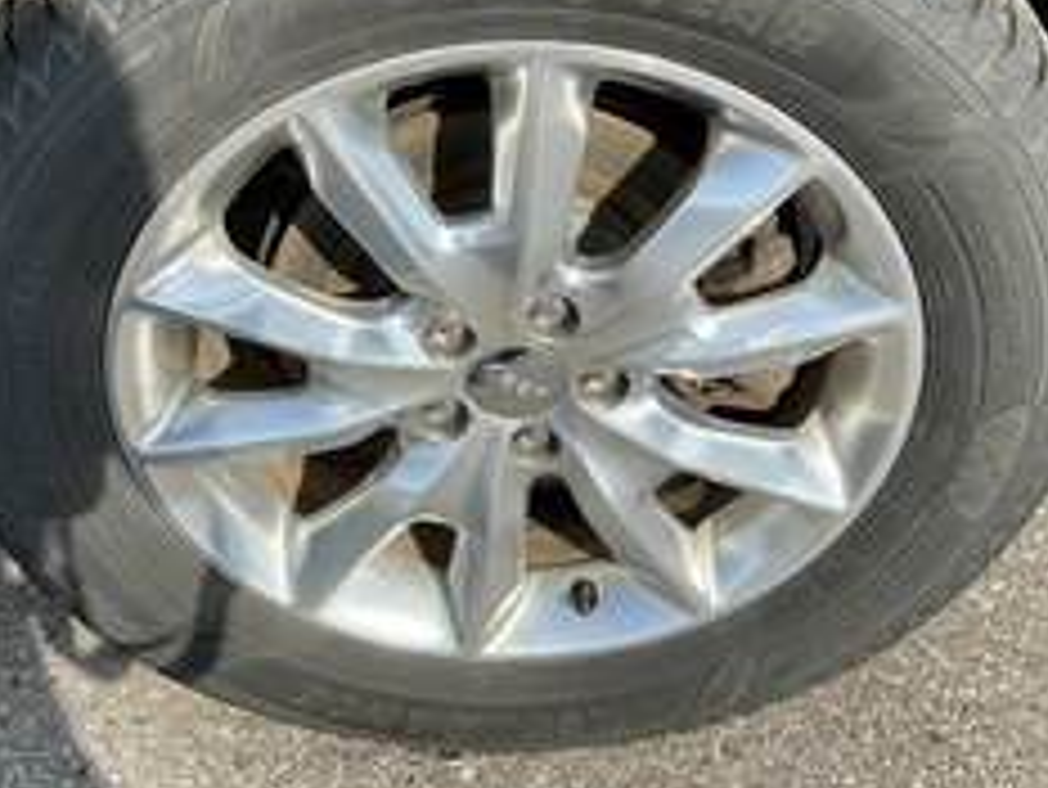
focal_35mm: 48
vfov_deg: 30.0
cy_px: 252
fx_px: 1454
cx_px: 517
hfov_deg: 39.6
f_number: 1.8
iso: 25
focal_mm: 3
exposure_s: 1/929
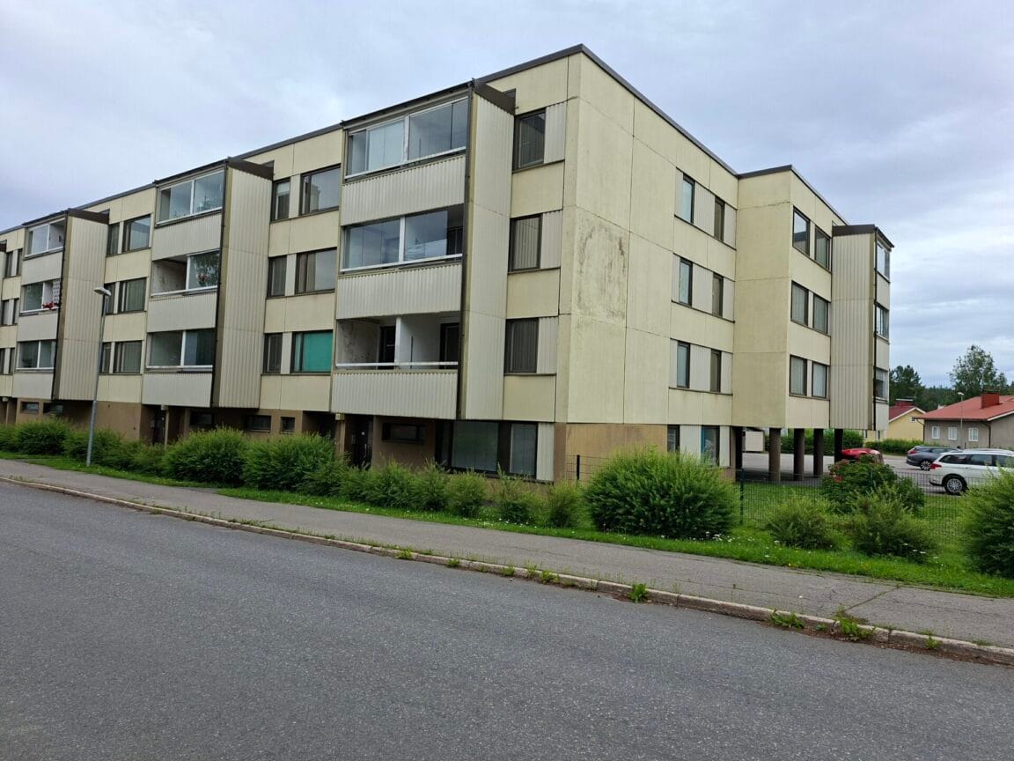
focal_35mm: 23
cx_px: 507
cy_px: 380
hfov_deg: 73.9
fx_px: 674
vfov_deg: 58.9
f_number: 1.8
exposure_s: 1/1600
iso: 50
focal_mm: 5.54
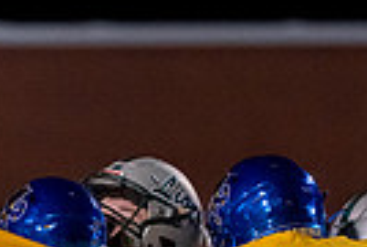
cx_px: -305
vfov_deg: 1.4
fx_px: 10278
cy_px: 371
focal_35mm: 1006
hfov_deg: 2.0
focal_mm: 200
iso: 3200
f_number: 2.8
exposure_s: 1/1000
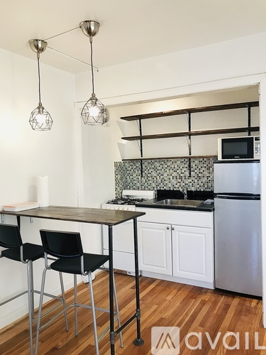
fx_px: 287
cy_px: 178
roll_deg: +1.2
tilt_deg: -2.6
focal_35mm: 28
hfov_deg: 49.7
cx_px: 133
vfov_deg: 63.4
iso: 25
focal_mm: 3.99
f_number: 1.8
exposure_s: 1/30
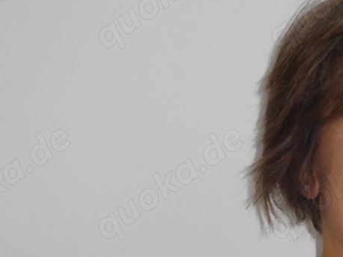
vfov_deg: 7.5
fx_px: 1953
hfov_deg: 10.0
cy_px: 193
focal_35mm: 197
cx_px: 260
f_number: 4.7
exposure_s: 1/60
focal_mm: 16.1
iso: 280
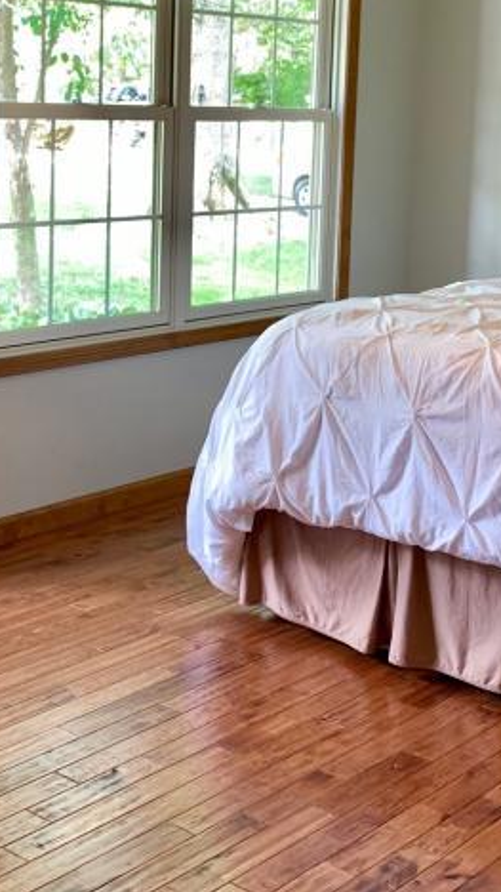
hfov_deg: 19.4
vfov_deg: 33.5
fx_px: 1465
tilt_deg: -6.4
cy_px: 286
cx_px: 204
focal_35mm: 62
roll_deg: -1.5
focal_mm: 4.25
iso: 200
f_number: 1.8
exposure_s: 1/60
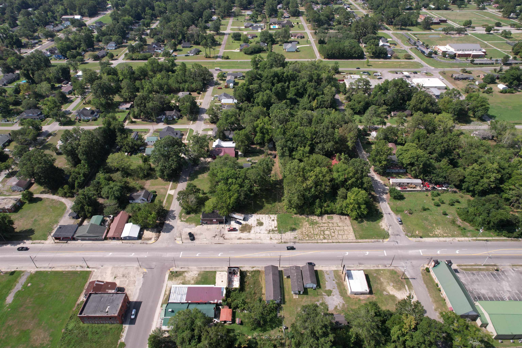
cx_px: 261
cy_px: 174
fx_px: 319
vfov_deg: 57.2
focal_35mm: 22
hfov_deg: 78.6
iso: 120
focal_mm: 8.38
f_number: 2.8
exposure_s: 1/2000
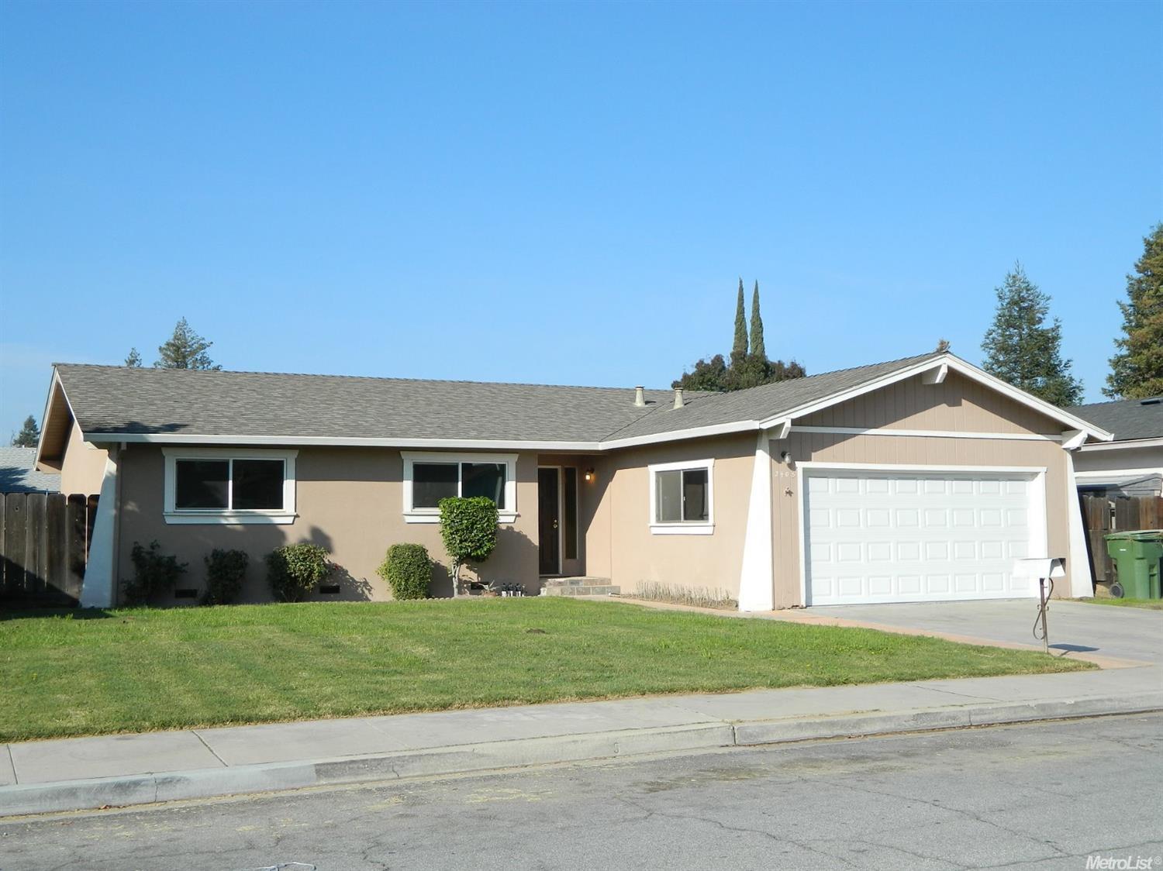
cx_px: 582
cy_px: 436
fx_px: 1377
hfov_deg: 45.8
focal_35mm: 41
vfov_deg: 35.1
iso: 80
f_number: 3.5
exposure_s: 1/800
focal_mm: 7.3
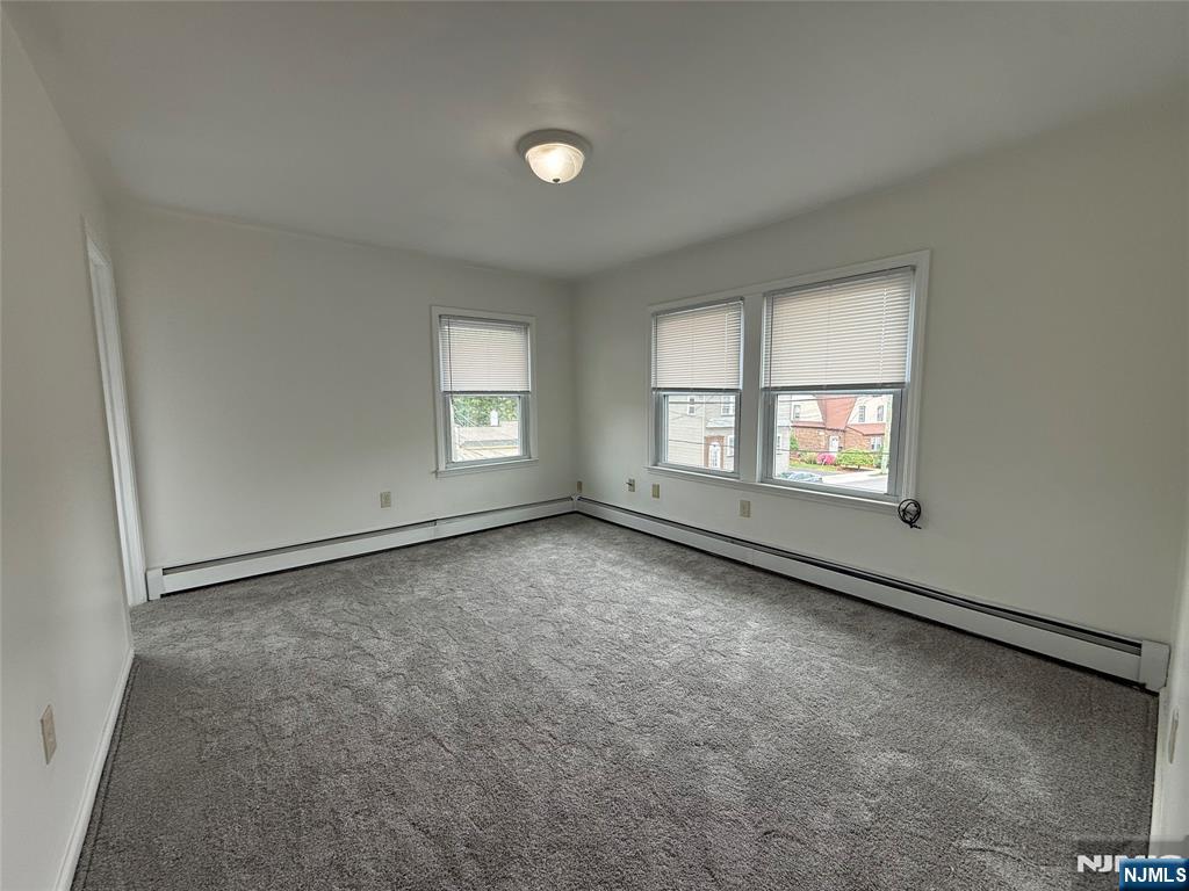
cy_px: 446
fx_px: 481
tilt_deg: -5.2
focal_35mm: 14
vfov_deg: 85.7
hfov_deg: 102.1
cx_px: 594
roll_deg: +0.3
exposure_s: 1/120
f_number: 2.2
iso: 50
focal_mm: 2.22
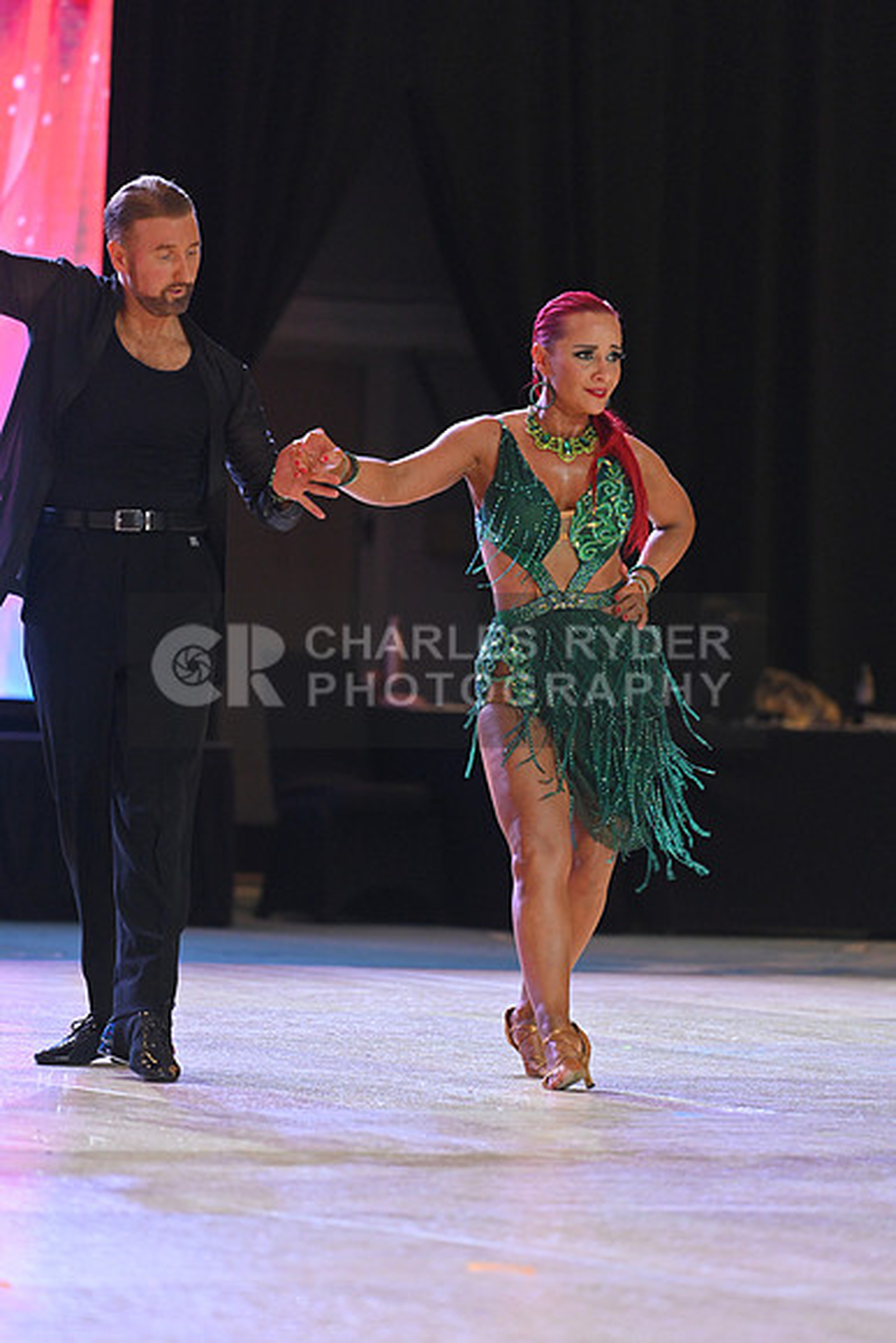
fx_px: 7462
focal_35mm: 200
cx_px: 448
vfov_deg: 10.3
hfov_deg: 6.9
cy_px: 672
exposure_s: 1/250
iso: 2000
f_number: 4
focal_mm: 200
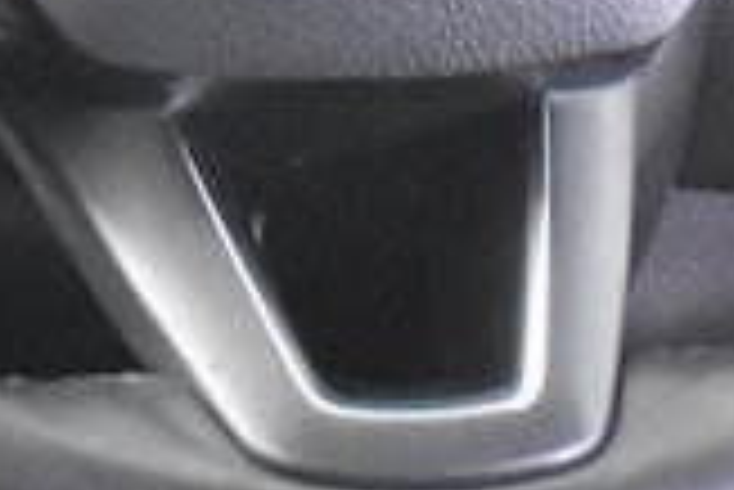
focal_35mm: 283
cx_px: 122
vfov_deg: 4.9
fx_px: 5775
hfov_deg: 7.3
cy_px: 232
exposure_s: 1/40
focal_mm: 24
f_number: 3
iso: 8000
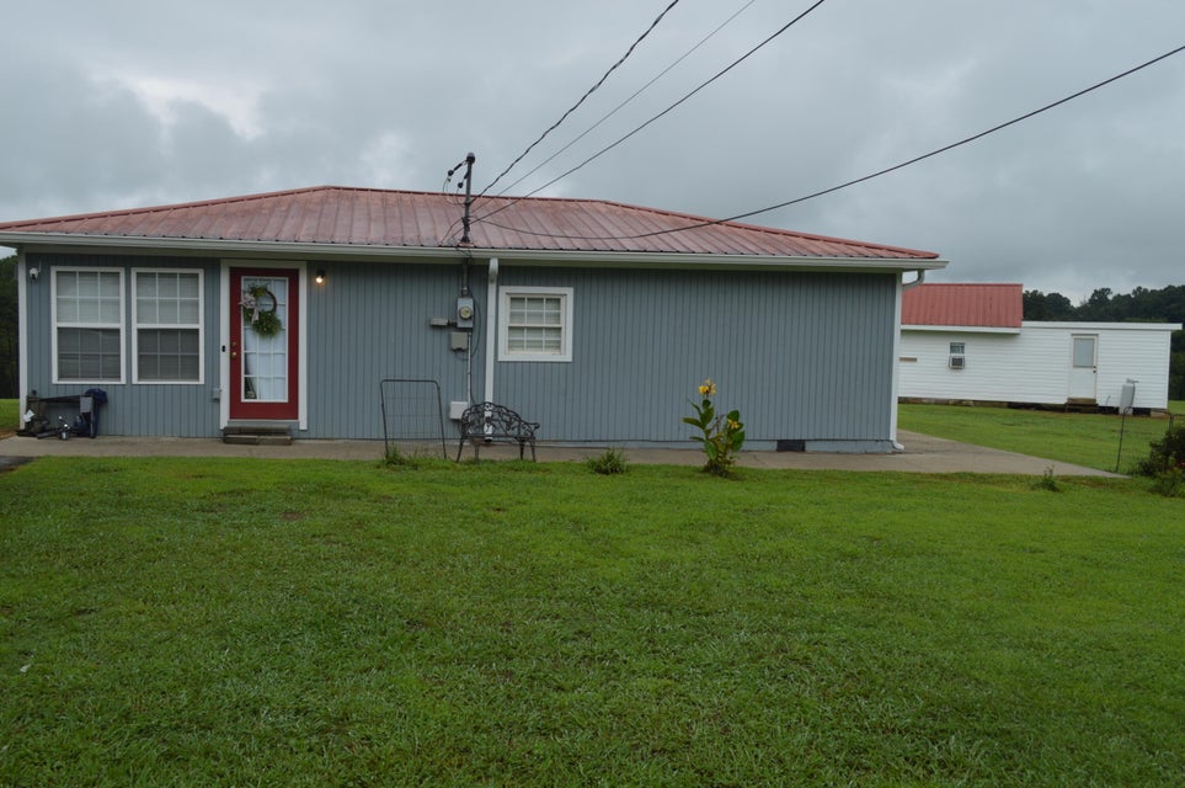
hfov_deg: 57.3
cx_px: 592
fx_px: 1085
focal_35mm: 33
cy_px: 394
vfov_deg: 39.9
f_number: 6.3
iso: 100
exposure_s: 1/200
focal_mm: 22
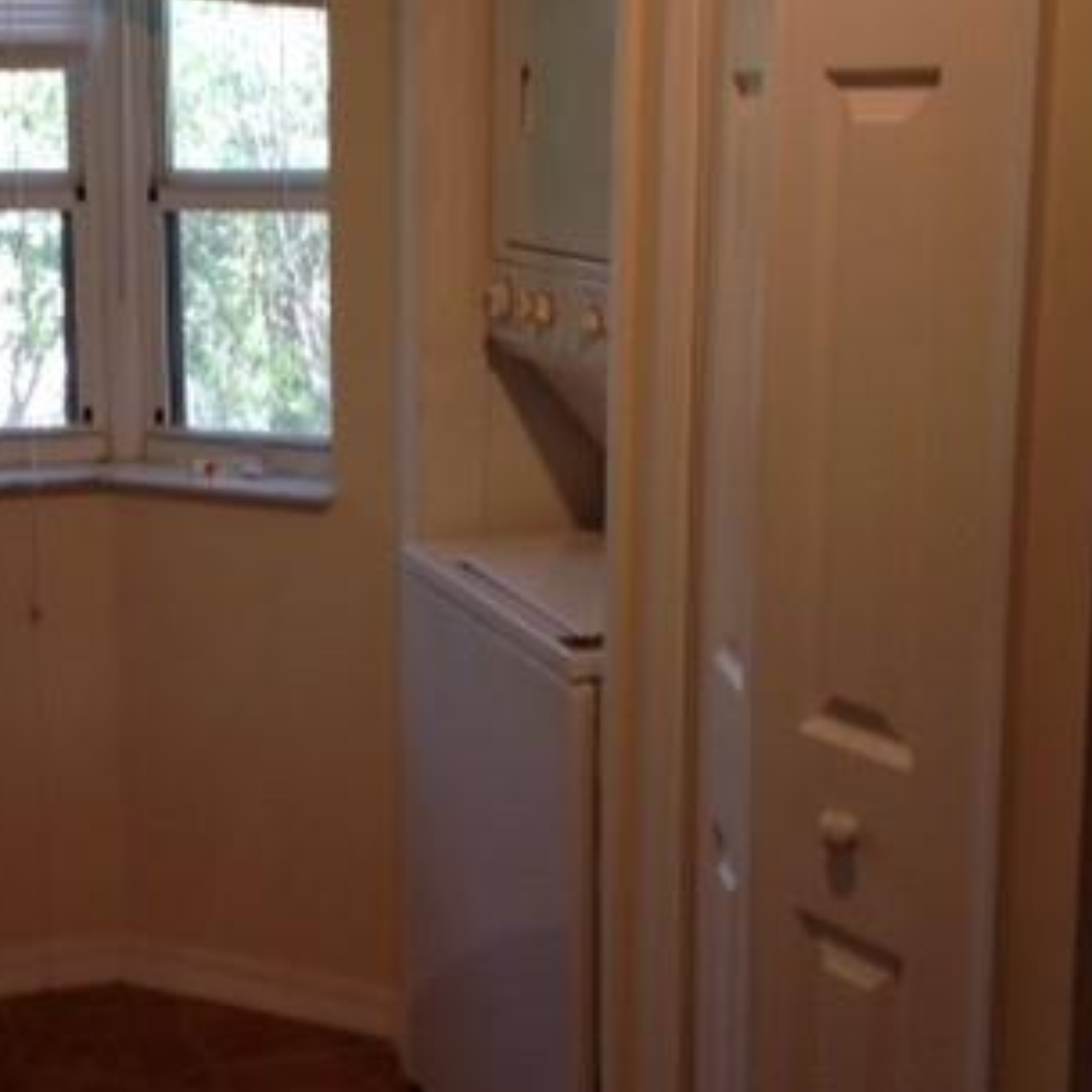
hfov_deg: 26.1
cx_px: 262
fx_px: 2320
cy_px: 514
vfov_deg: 26.5
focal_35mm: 65
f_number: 2.4
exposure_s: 1/20
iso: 50
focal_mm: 4.28
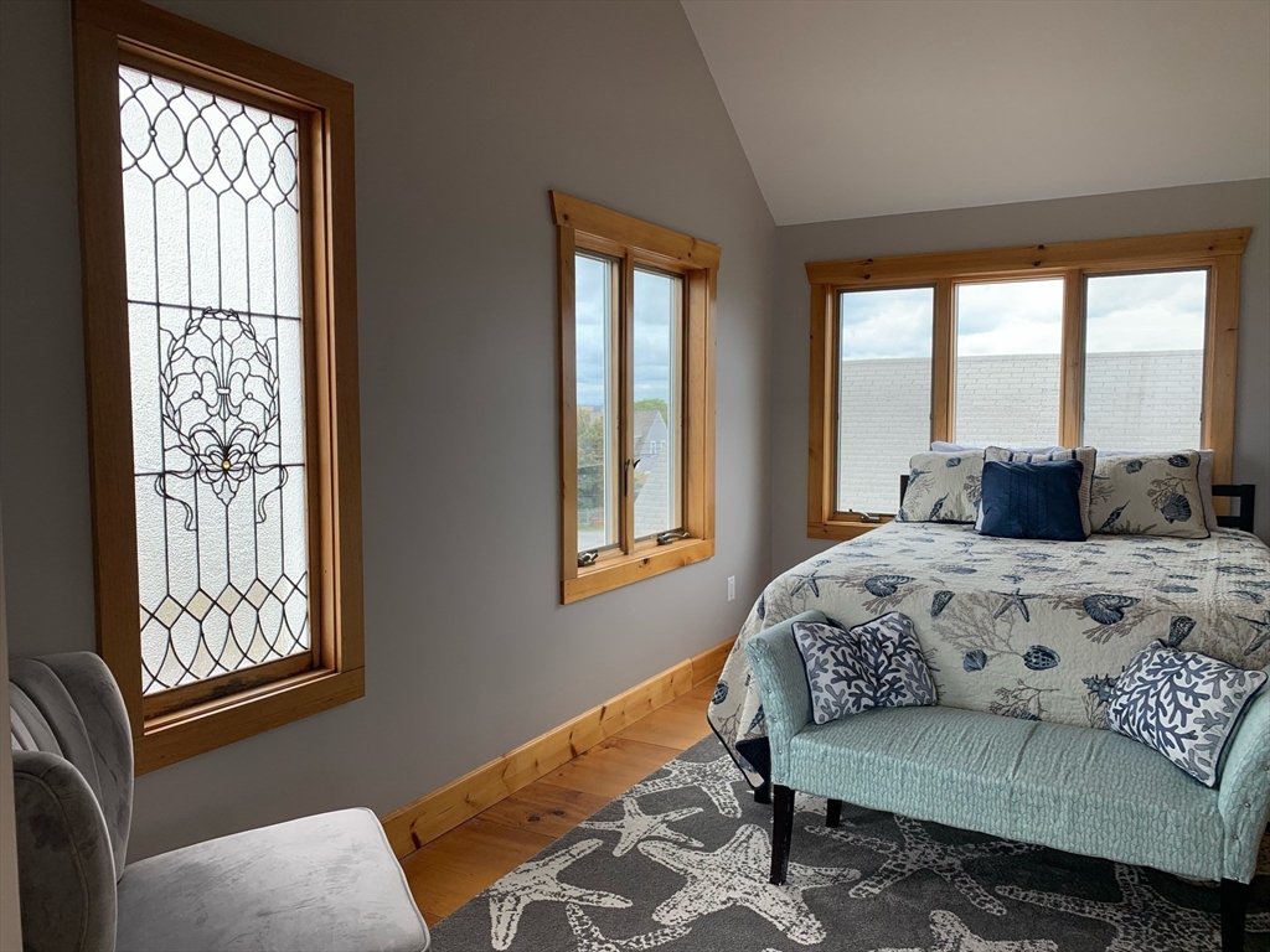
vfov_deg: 53.1
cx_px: 635
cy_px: 476
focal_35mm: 26
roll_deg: +0.3
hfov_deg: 67.3
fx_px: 954
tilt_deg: -4.2
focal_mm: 4.25
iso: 25
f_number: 1.8
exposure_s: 1/211
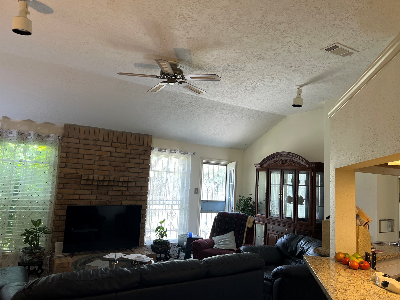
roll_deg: -3.4
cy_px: 150
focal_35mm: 26
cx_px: 200
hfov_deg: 67.3
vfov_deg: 53.1
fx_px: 300
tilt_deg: +6.2
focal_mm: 5.7
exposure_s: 1/120
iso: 125
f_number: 1.5
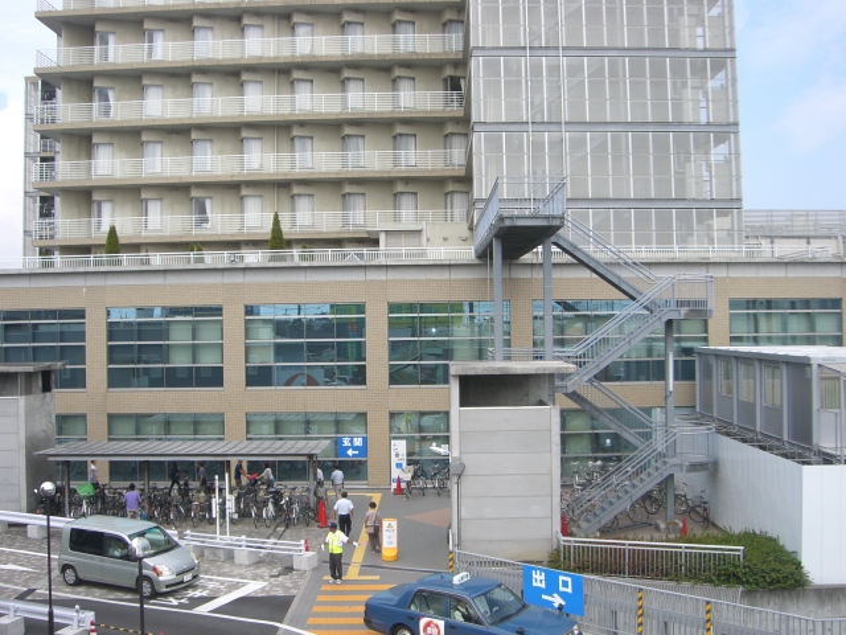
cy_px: 318
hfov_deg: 49.0
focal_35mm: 38
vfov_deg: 37.7
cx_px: 423
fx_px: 929
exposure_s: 1/400
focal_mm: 6.2
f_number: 4.3
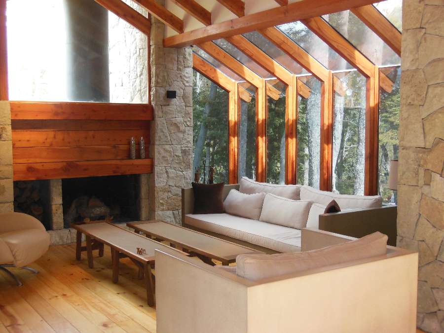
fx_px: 577
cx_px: 222
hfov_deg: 42.1
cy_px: 166
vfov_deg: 32.2
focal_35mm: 45
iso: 400
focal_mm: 8
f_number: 4.4
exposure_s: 1/30
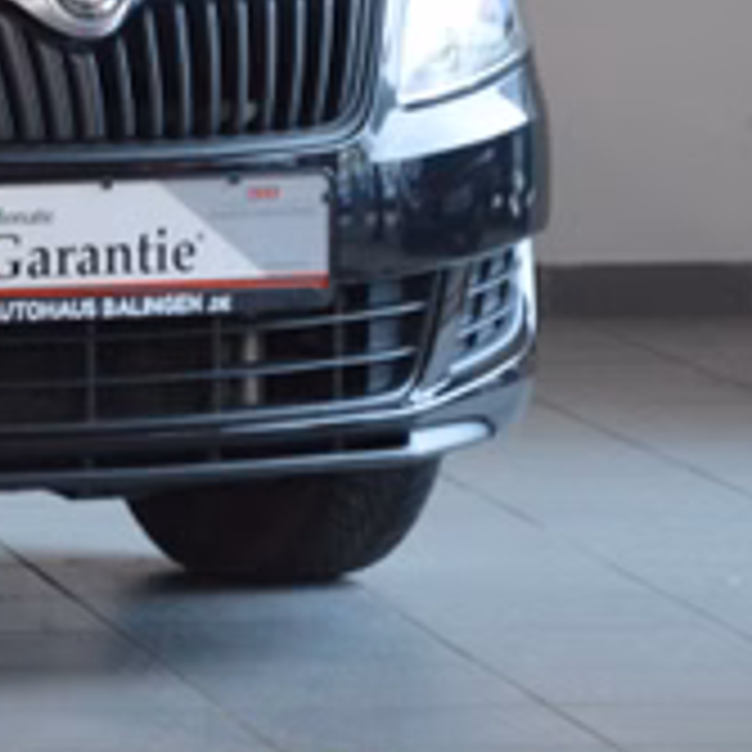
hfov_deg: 4.7
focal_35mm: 366
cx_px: -680
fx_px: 8986
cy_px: 50
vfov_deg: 4.8
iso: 2500
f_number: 5.3
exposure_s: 1/60
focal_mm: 75
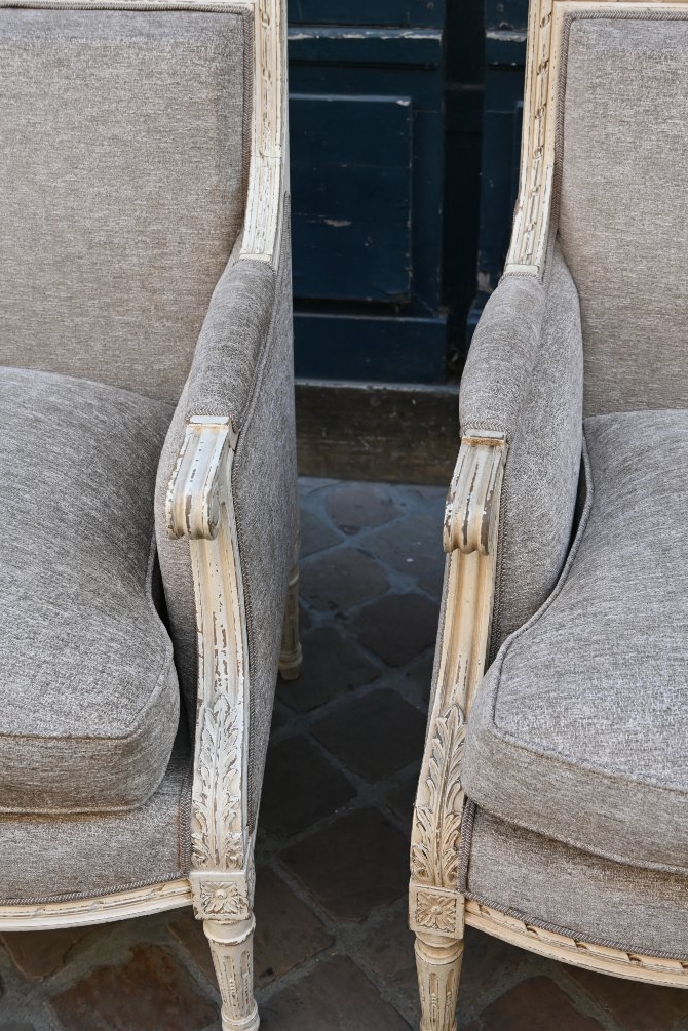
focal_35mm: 44
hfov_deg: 30.5
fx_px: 1258
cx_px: 404
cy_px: 569
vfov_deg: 44.5
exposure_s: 1/250
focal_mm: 24.5
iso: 200
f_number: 4.5
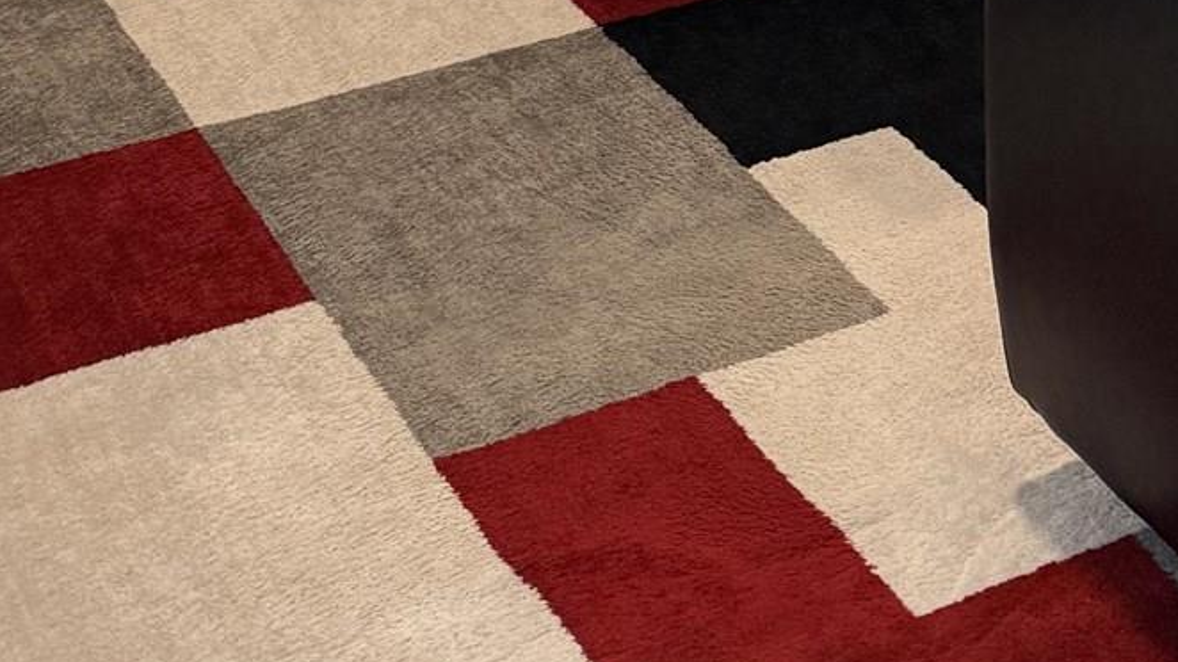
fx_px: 2842
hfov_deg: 23.4
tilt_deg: -4.8
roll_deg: -0.5
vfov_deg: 10.4
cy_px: -1164
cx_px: 651
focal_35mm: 91
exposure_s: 1/60
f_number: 1.78
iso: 200
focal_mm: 6.76
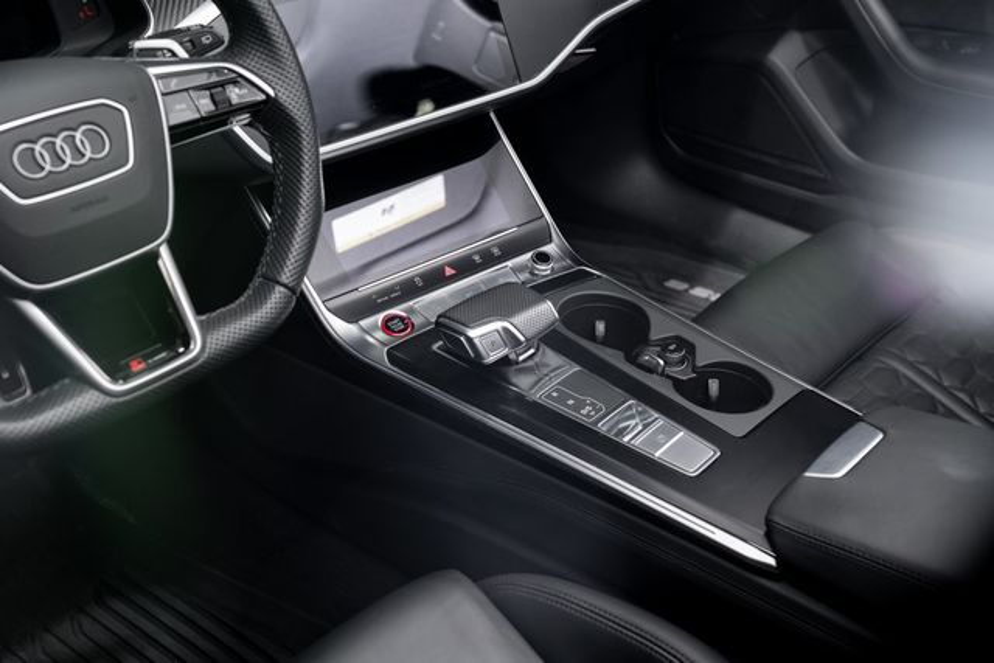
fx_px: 1270
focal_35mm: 46
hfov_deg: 42.7
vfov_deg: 29.3
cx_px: 497
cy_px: 332
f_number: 5.6
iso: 250
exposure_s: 1/160
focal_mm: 46
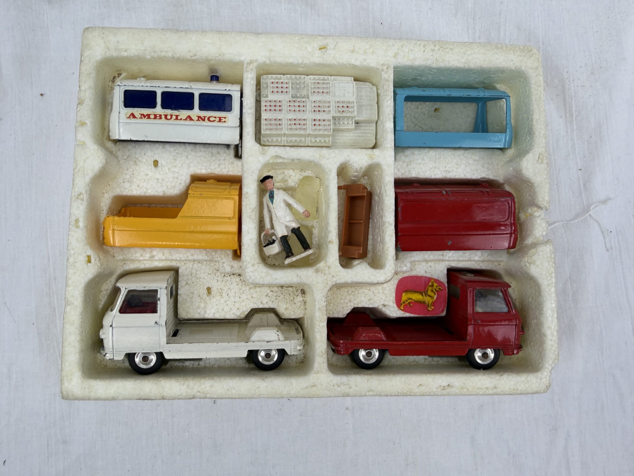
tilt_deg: -83.5
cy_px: 238
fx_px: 440
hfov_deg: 71.6
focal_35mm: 24
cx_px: 317
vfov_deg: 56.8
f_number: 2.2
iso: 40
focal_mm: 2.22
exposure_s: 1/100
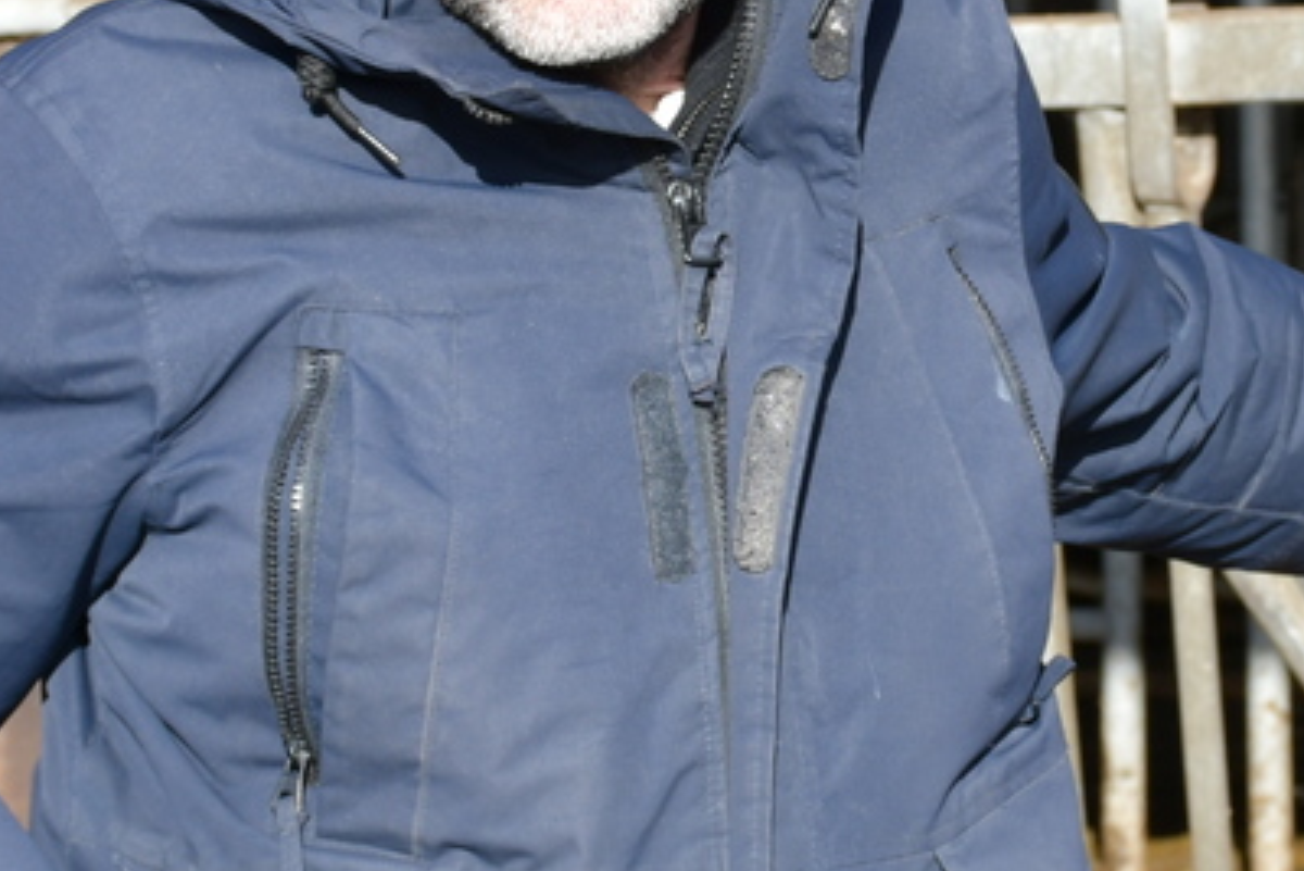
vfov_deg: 7.3
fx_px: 6848
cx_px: 1086
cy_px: 196
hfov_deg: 10.8
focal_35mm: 189
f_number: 8
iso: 200
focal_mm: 42
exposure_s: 1/250
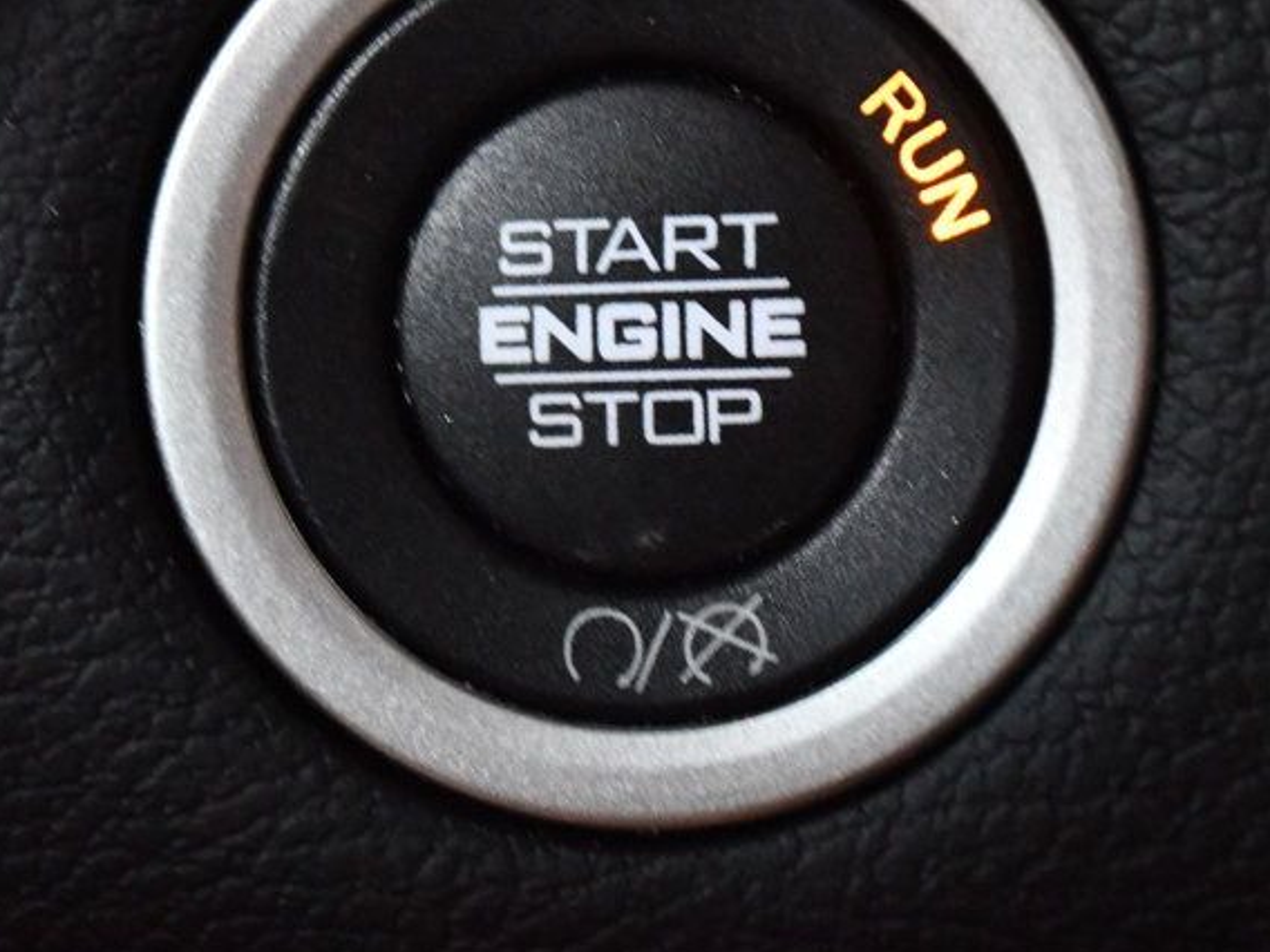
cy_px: 366
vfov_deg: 12.8
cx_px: 633
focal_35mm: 116
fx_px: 4256
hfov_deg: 17.0
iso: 9000
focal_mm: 45
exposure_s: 1/60
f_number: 5.3
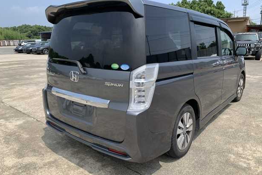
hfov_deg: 65.5
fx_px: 204
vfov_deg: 46.4
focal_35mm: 28
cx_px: 133
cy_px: 82
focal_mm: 4.25
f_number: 1.8
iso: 25
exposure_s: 1/1779
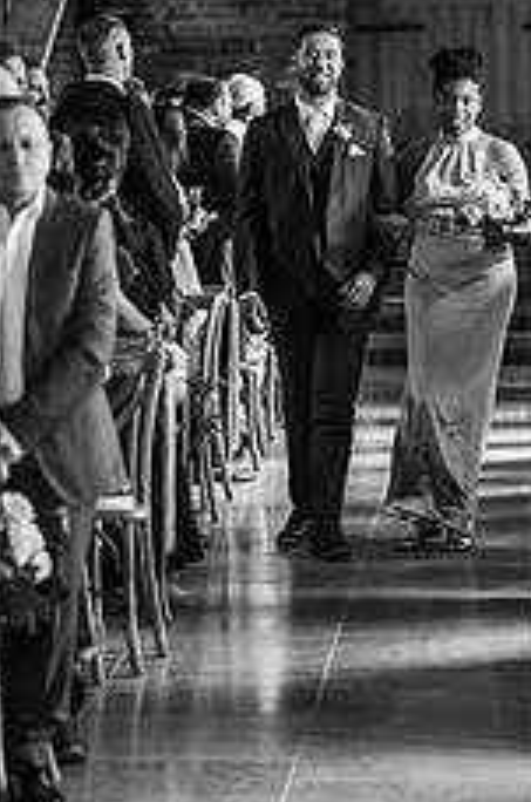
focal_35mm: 168
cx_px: 480
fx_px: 3734
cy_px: 169
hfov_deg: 8.1
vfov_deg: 12.2
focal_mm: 85
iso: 450
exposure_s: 1/200
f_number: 1.8
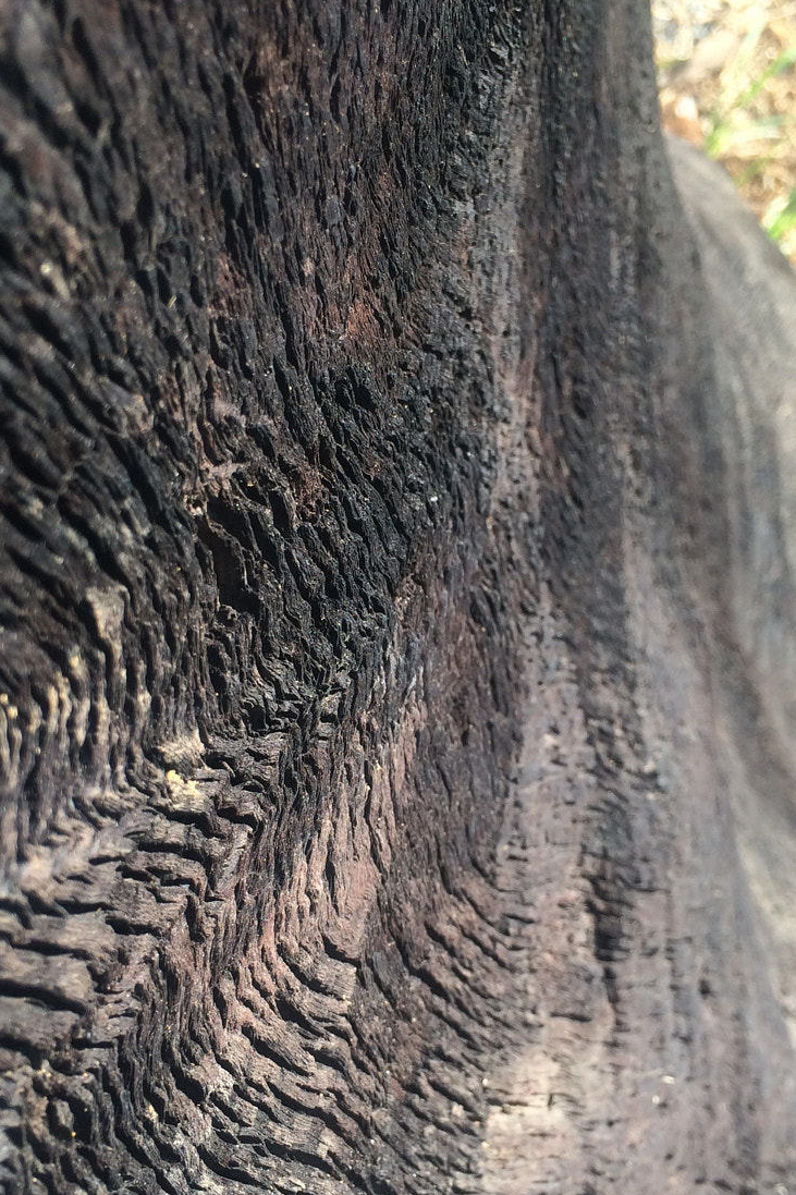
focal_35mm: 44
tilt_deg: -70.6
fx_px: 1460
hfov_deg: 30.5
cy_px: 694
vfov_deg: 44.4
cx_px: 399
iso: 32
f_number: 2.2
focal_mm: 4.15
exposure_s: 1/360
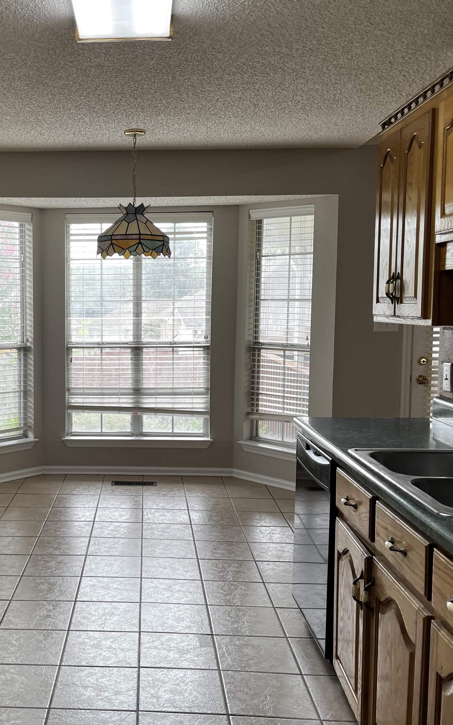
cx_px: 100
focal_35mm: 37
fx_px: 731
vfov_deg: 52.7
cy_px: 362
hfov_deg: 33.6
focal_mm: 5.1
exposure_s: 1/120
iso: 50
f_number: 1.6
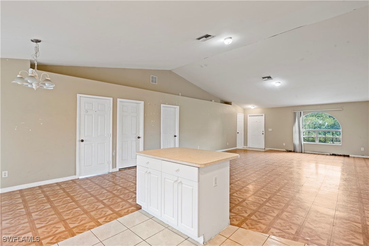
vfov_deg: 70.4
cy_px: 123
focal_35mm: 17
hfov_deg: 93.3
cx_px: 184
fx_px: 174
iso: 400
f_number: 13
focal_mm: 17
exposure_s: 1.3
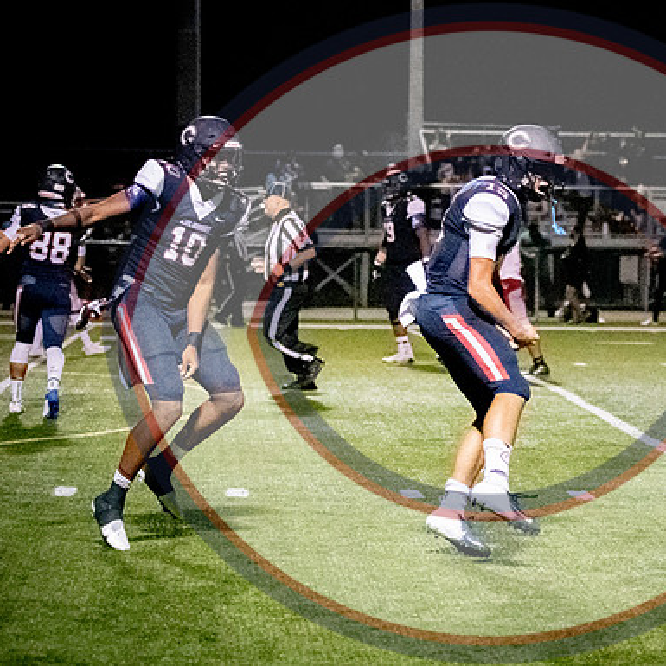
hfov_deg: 11.4
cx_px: 509
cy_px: 310
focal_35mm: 153
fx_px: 3330
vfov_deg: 11.4
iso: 40000
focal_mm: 70
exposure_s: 1/3200
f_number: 2.8
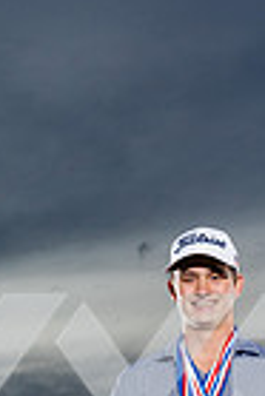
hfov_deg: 14.5
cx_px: 205
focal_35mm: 94
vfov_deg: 19.1
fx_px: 1035
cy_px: 584
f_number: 4
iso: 400
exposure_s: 1/250
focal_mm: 29
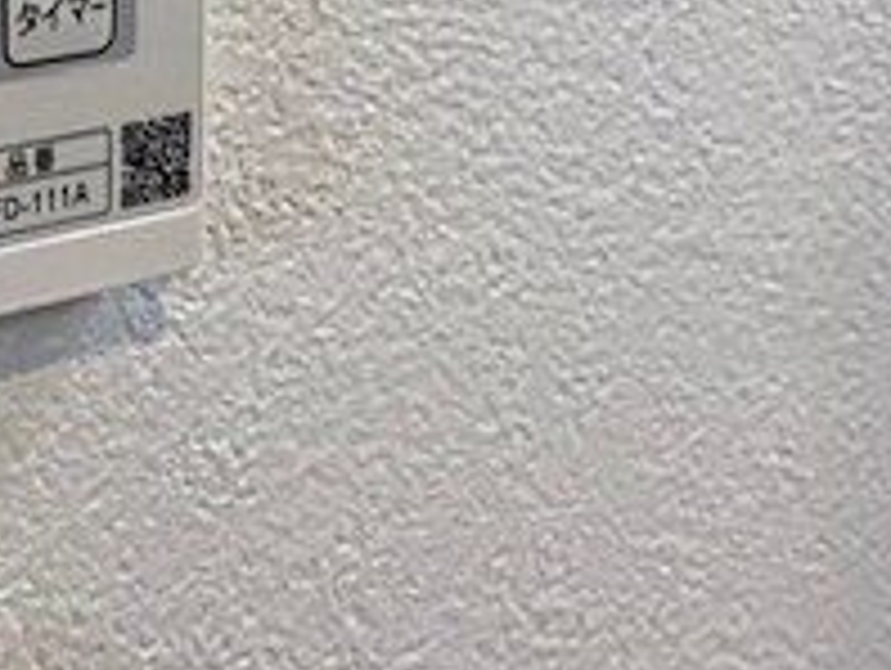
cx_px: -333
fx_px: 2165
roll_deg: +1.0
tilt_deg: -6.0
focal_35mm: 84
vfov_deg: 16.3
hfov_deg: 20.7
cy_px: -292
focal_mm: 4.25
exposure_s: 1/120
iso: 100
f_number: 1.8
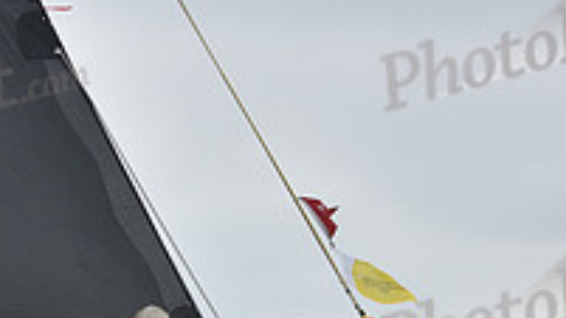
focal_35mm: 272
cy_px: 483
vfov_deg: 4.4
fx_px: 4082
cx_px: 237
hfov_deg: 7.9
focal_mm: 90
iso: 250
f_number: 9
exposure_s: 1/800
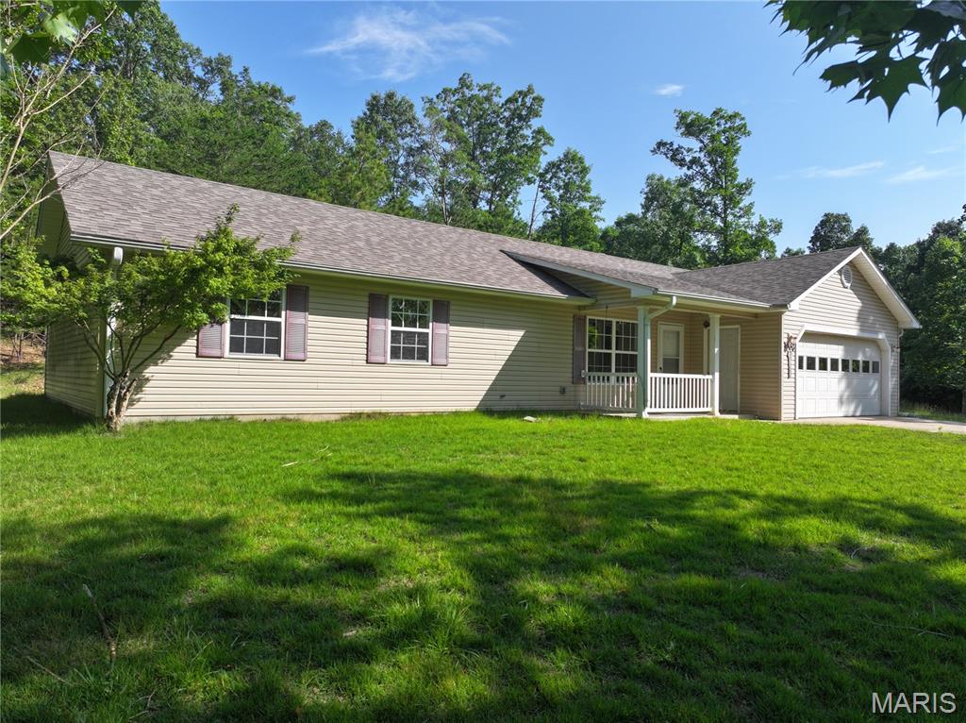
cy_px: 362
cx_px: 483
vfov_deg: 56.7
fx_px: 669
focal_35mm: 24
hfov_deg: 71.6
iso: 130
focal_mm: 12.29
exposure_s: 1/1600
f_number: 2.8
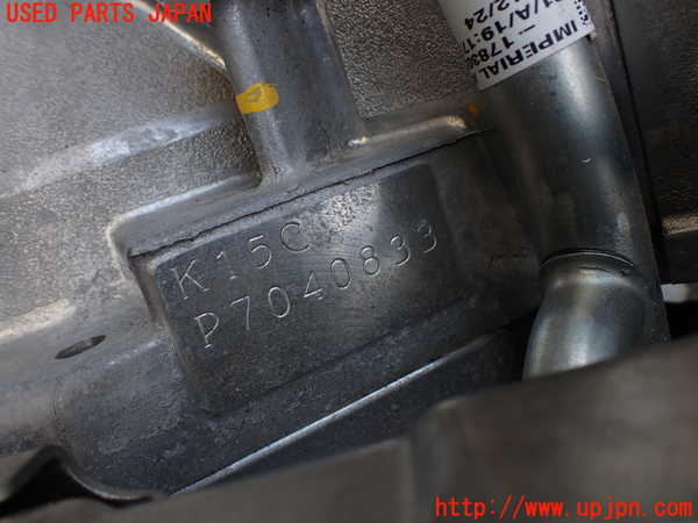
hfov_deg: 60.0
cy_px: 262
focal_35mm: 30
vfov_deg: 46.8
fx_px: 605
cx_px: 349
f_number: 3.2
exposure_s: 1/200
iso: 100
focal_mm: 5.4
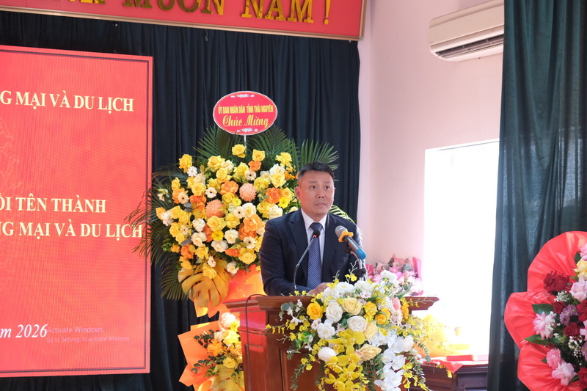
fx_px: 1353
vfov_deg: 16.4
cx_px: 294
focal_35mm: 83
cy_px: 196
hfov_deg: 24.5
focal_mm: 55
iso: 3200
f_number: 4
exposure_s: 1/125
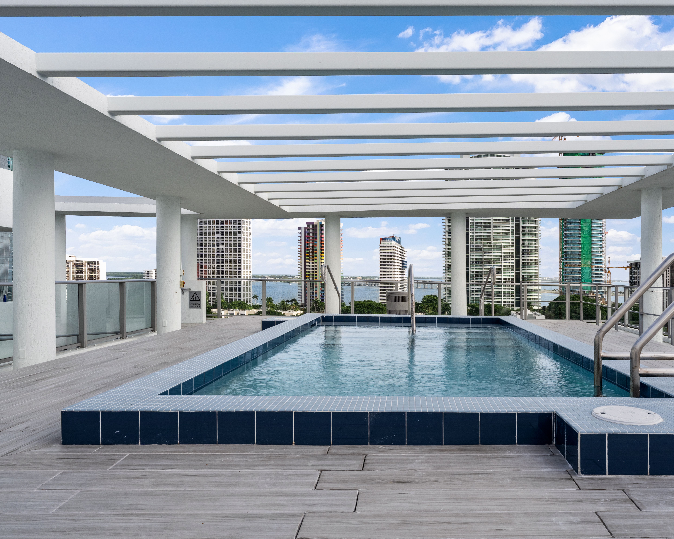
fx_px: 505
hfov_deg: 66.8
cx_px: 400
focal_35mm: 25
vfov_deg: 56.1
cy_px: 268
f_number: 11
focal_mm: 22.3
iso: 200
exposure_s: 1/250
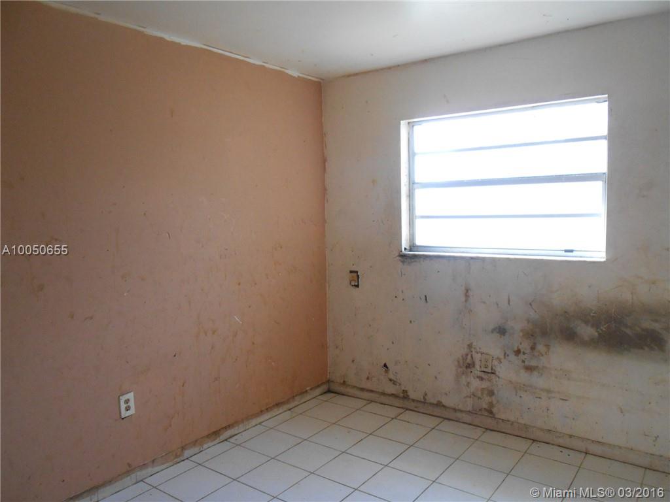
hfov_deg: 67.3
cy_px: 251
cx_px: 335
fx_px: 503
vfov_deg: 53.1
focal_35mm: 26
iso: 500
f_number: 3.5
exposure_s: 1/125
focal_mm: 4.6
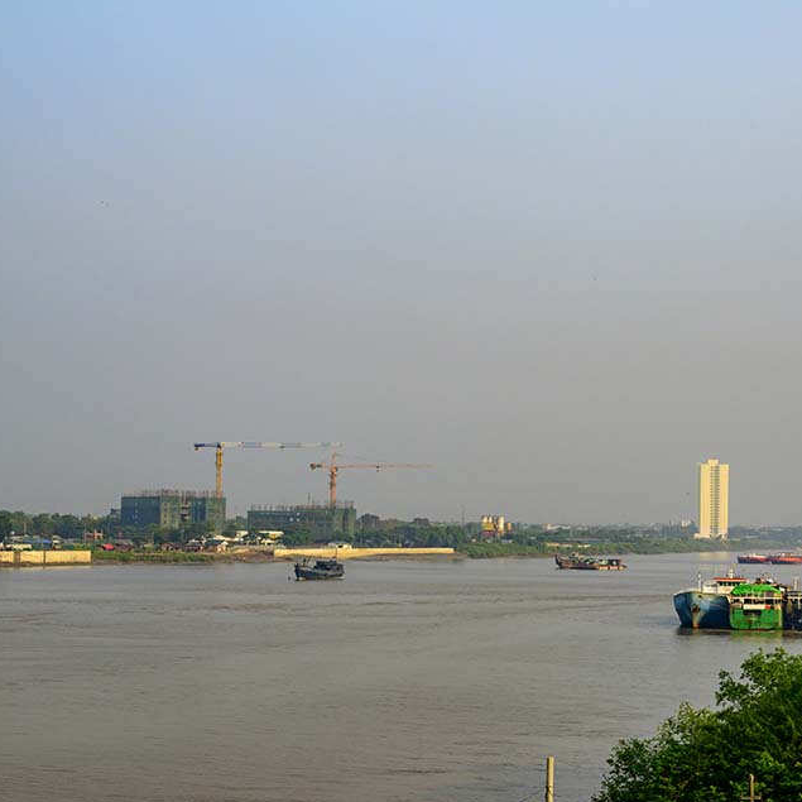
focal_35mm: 90
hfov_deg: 19.3
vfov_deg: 19.3
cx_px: 477
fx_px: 2359
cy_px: 402
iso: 360
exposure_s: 1/800
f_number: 9
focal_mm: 70
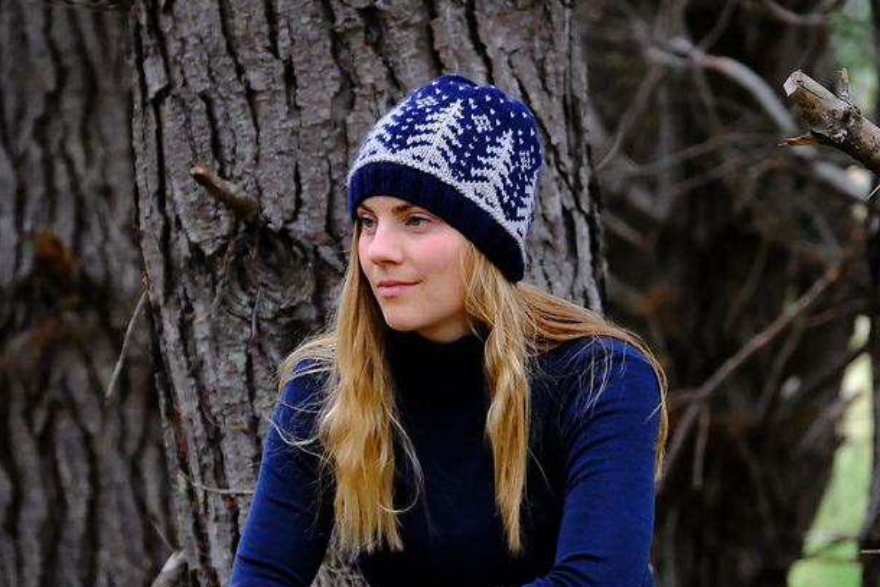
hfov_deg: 10.7
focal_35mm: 193
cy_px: 292
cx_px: 441
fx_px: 4719
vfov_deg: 7.1
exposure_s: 1/1500
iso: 12800
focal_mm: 122.6
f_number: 6.4
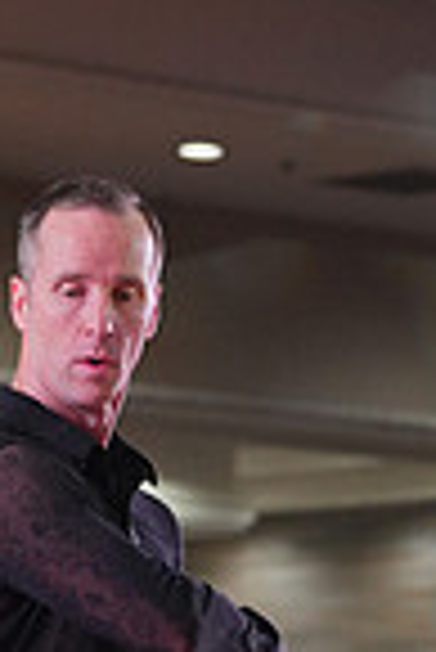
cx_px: 456
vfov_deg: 5.9
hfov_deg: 4.0
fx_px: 6216
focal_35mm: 343
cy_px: 1039
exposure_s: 1/500
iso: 1600
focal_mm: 86
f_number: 4
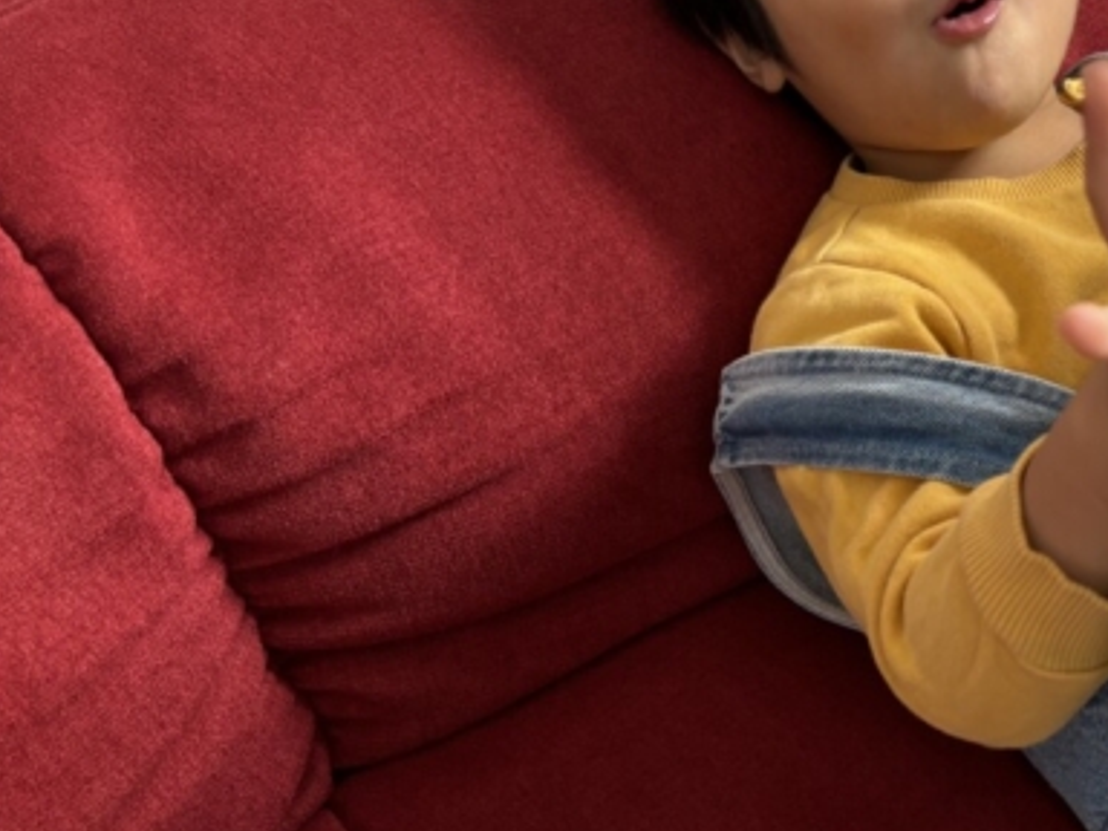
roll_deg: +20.9
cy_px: 297
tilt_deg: -18.1
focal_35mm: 52
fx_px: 1664
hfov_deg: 33.9
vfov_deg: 27.9
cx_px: 1082
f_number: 1.6
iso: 125
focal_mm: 5.96
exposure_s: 1/68
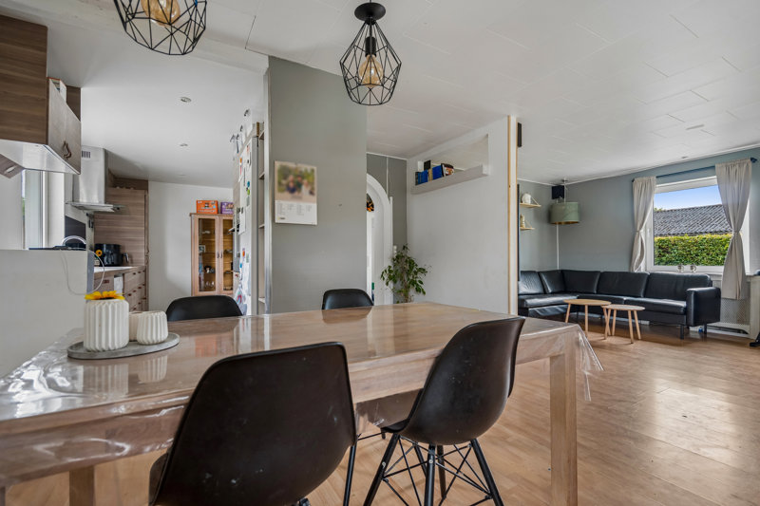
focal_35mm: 16
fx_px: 338
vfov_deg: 73.7
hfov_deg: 96.7
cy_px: 253
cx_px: 380
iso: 400
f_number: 4
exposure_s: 1/50
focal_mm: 16
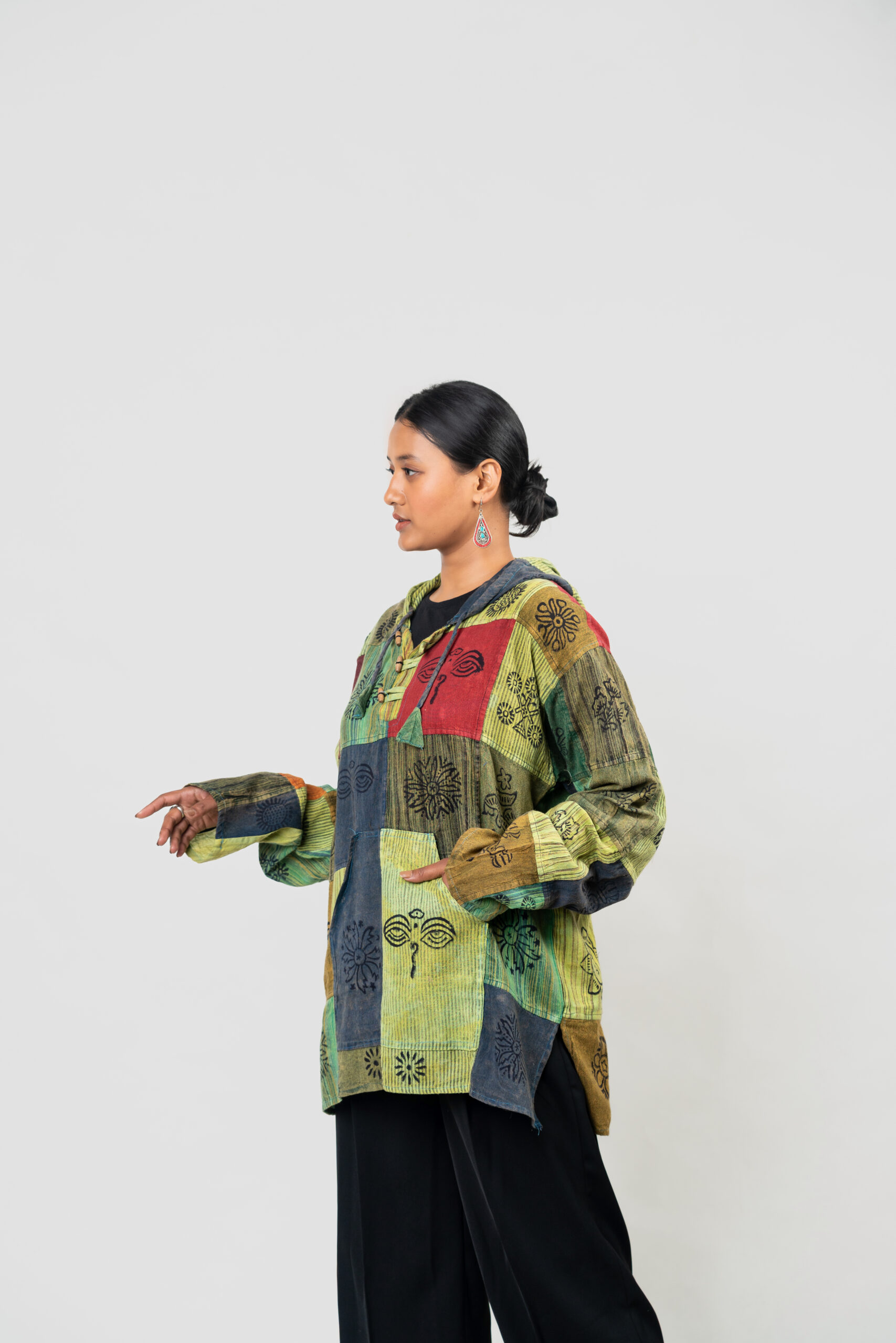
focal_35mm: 67
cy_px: 672
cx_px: 448
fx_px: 2501
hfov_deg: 20.3
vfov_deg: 30.1
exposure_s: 1/200
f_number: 4
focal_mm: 67
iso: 200
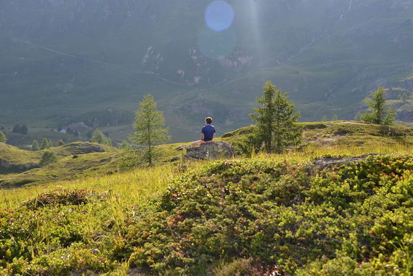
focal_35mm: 55
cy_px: 138
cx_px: 206
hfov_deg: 36.2
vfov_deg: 24.6
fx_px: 631
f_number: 9
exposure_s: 1/320
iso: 400
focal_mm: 55
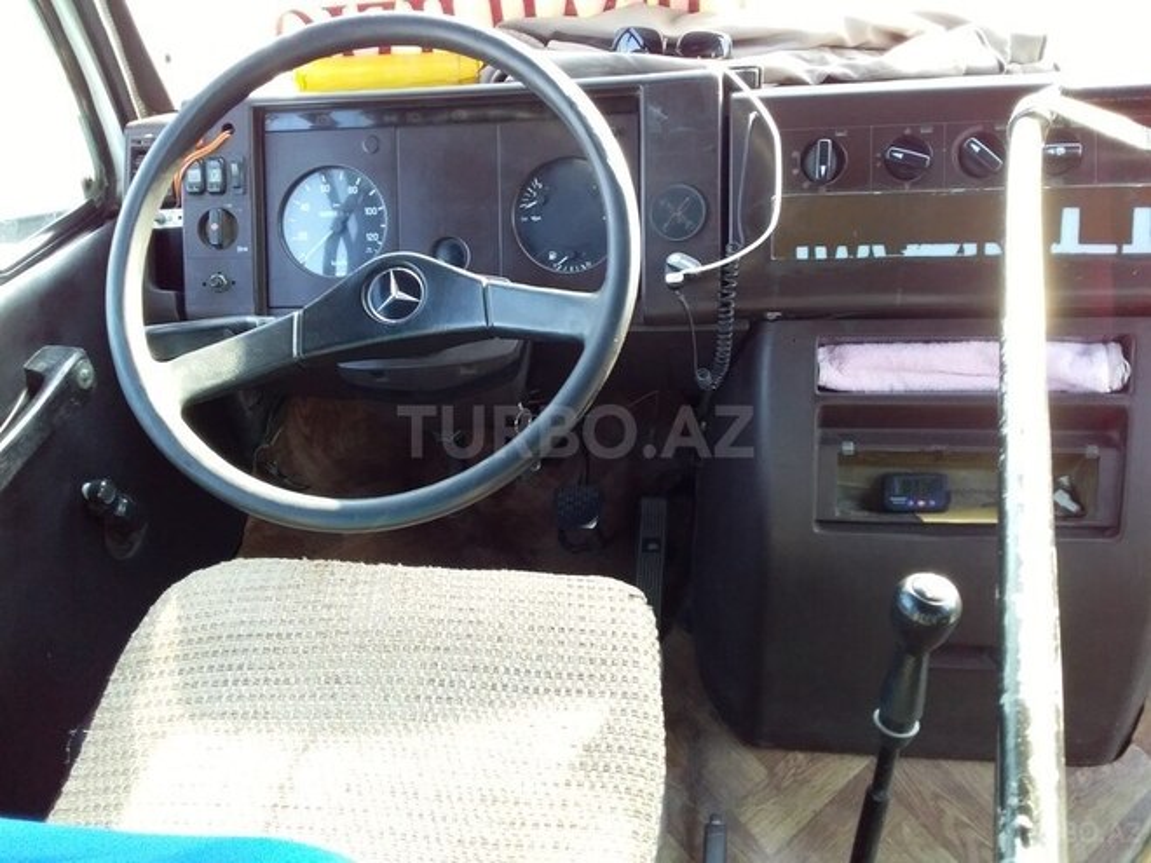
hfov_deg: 58.4
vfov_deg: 45.4
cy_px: 432
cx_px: 576
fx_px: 1031
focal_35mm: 31
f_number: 2.2
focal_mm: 3.3
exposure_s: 1/50
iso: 80
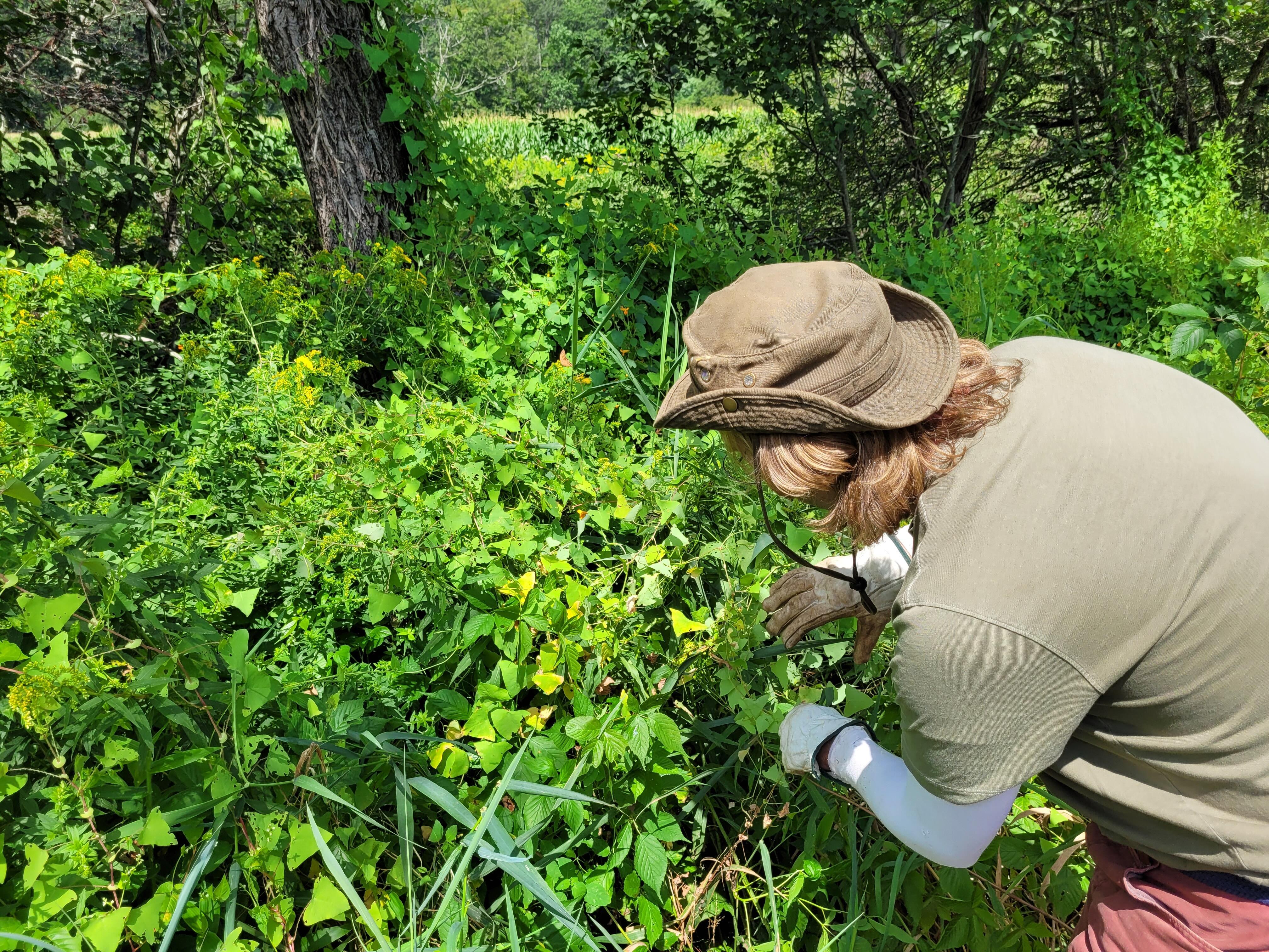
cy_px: 476
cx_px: 634
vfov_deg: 53.1
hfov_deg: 67.3
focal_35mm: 26
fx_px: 953
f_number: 1.8
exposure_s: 1/1497
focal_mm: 5.4
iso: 40
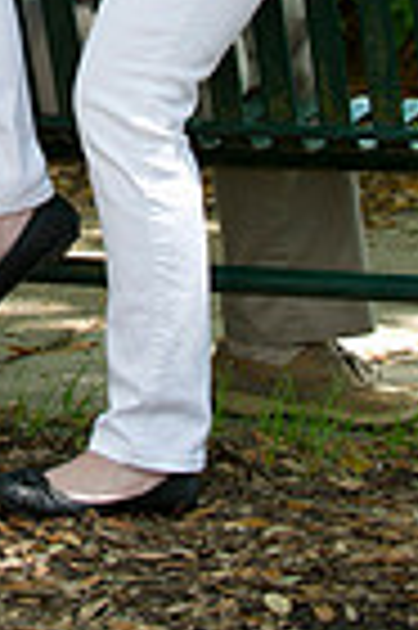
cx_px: -191
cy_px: -315
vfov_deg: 7.3
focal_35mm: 276
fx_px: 4819
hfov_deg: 4.9
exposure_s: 1/200
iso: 320
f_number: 4
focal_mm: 86
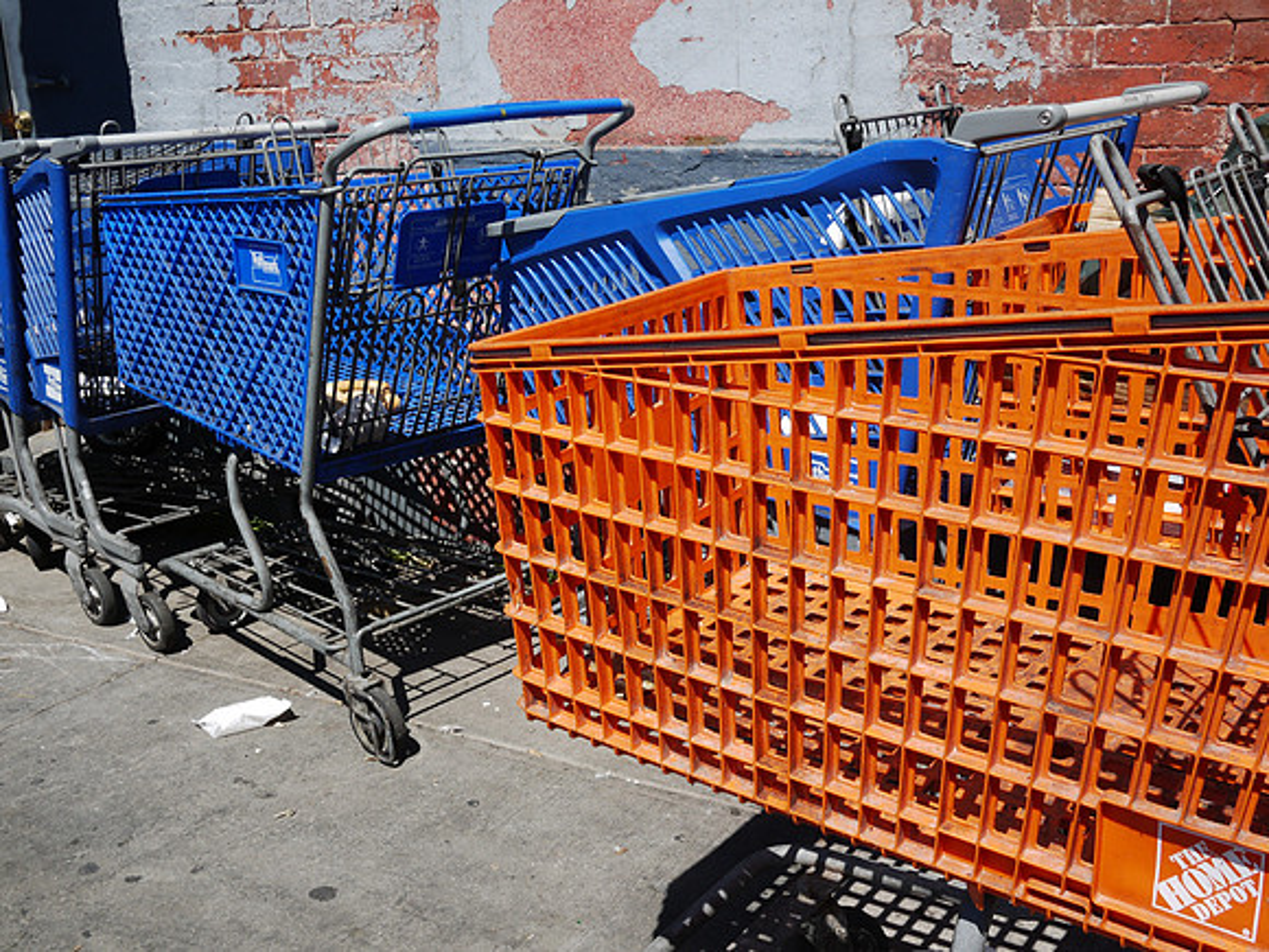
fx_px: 1466
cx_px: 634
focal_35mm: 40
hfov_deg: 46.8
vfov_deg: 36.0
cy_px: 476
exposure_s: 1/125
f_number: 13
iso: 100
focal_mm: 20
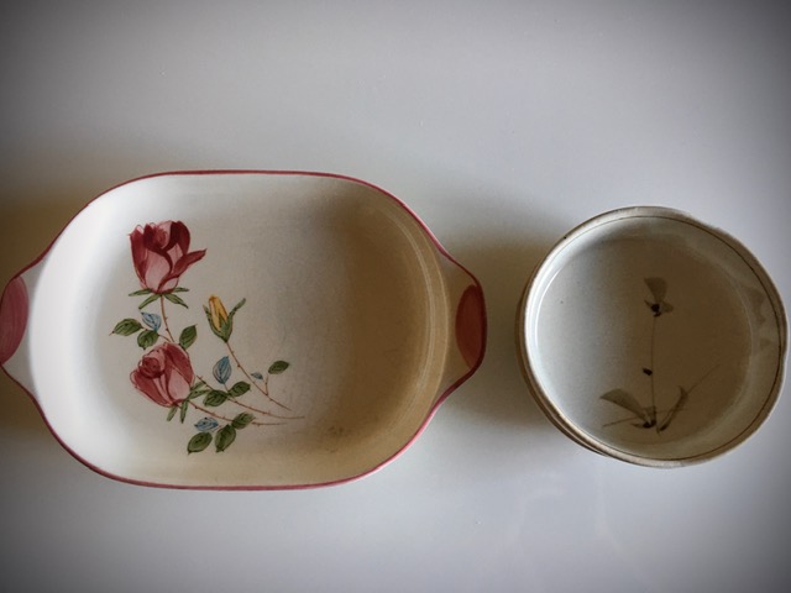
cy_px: 296
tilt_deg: -81.8
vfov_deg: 48.2
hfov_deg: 61.7
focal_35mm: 29
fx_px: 663
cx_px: 396
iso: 80
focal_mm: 4.15
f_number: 2.2
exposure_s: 1/30
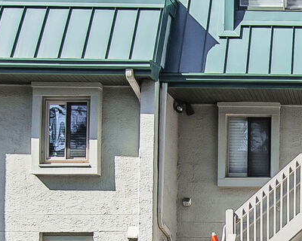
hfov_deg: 22.7
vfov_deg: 19.9
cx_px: 412
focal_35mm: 73
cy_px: 273
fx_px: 652
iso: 400
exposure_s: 1/400
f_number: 11
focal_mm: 18
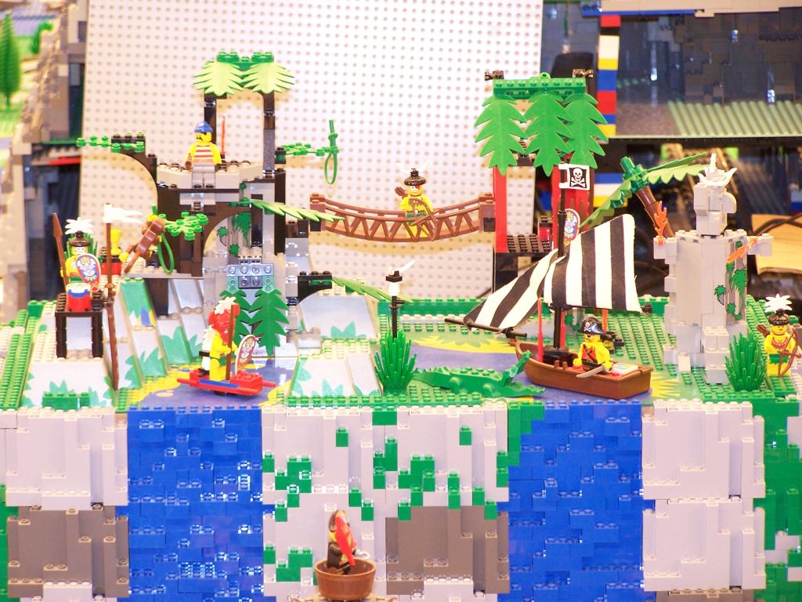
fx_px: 4379
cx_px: 401
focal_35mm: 189
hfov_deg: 10.5
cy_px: 301
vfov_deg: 7.9
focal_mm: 31.3
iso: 140
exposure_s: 1/3
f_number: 3.2
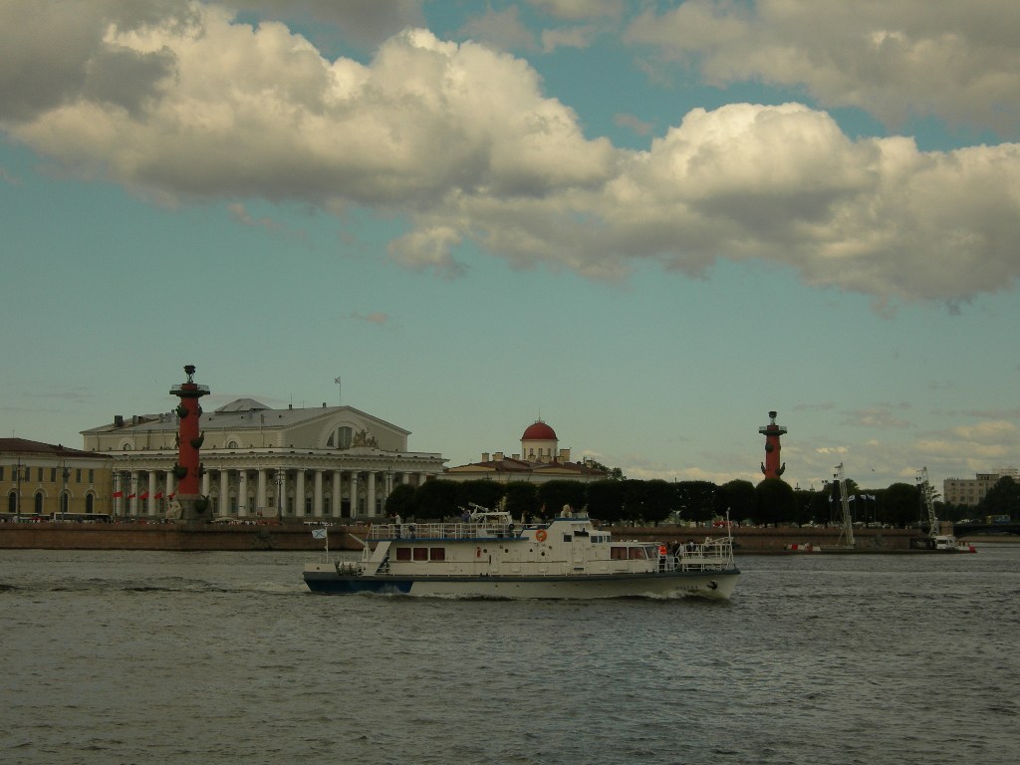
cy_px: 382
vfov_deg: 18.0
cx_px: 510
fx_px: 2416
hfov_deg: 23.8
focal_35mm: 82
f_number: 6.8
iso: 50
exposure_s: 1/524
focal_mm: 17
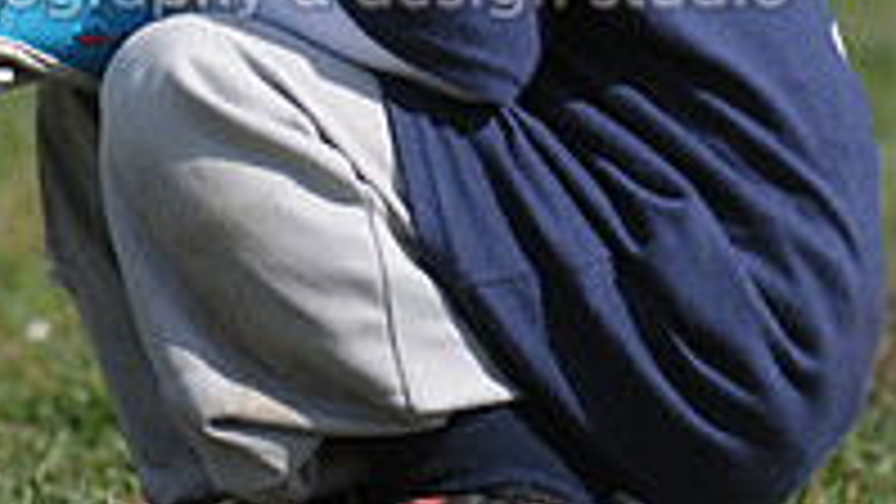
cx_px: 306
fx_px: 21766
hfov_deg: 2.4
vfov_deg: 1.3
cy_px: -178
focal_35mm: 916
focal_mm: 200
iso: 400
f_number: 4
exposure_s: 1/3200
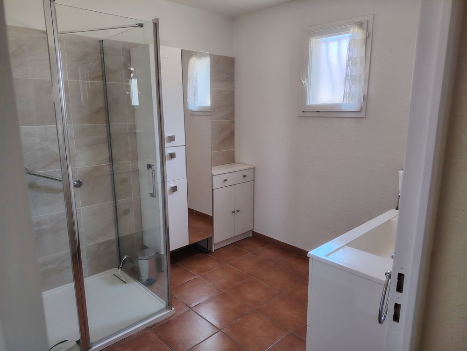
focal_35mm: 24
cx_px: 234
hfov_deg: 71.6
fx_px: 324
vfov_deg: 56.8
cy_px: 176
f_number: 1.75
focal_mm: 5.25
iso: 263
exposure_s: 1/33.3
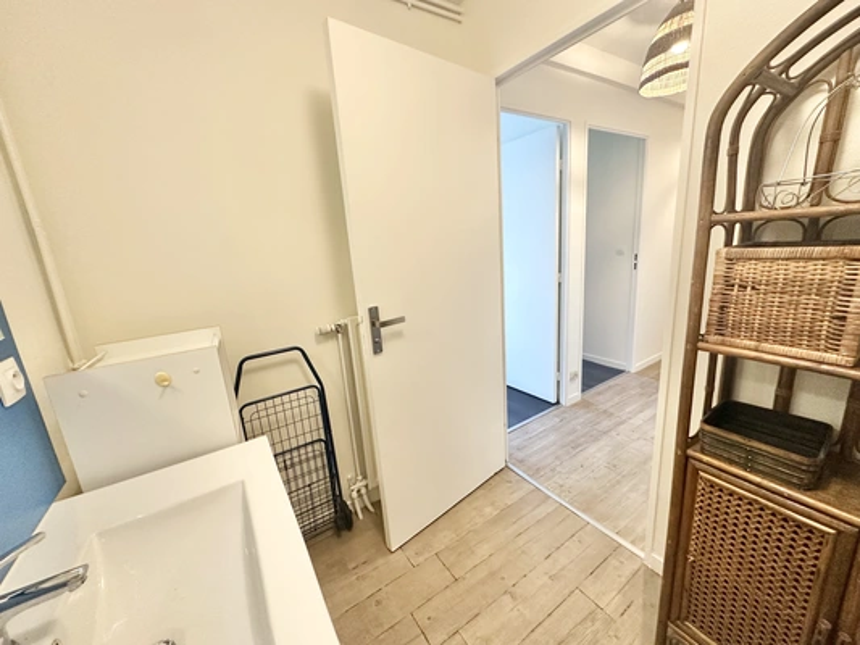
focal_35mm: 14
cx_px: 430
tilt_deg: -12.4
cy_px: 322
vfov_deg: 85.7
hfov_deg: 102.1
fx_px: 348
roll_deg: +4.0
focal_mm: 2.22
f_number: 2.2
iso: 320
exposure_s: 1/84
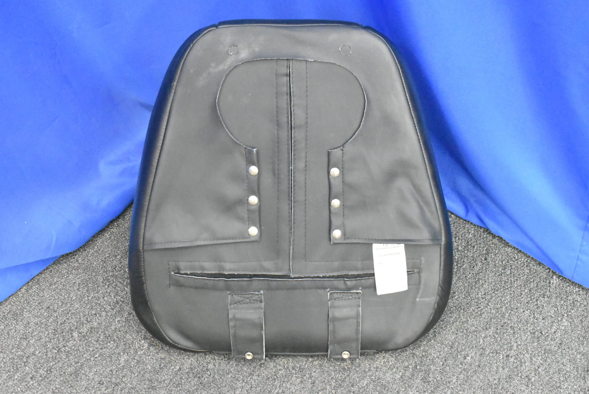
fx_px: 712
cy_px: 197
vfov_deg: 30.9
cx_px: 294
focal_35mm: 44
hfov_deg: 44.9
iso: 14400
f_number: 8
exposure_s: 1/50
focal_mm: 29
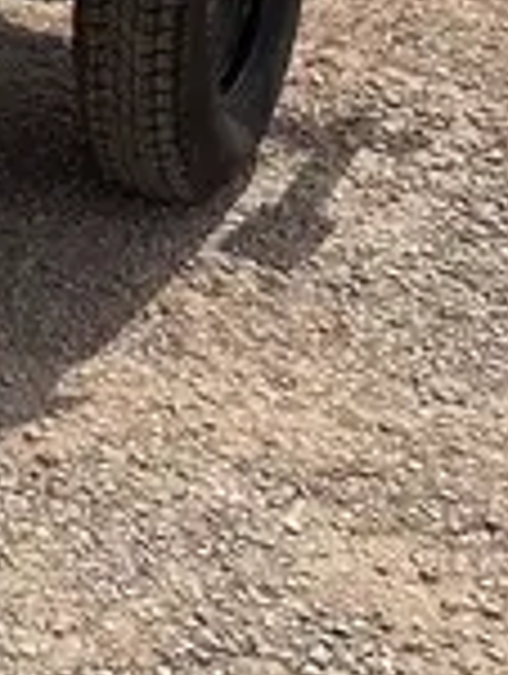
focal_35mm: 127
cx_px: -589
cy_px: -457
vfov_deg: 14.1
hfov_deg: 10.5
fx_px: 2478
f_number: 1.6
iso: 50
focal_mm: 5.96
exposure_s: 1/5814
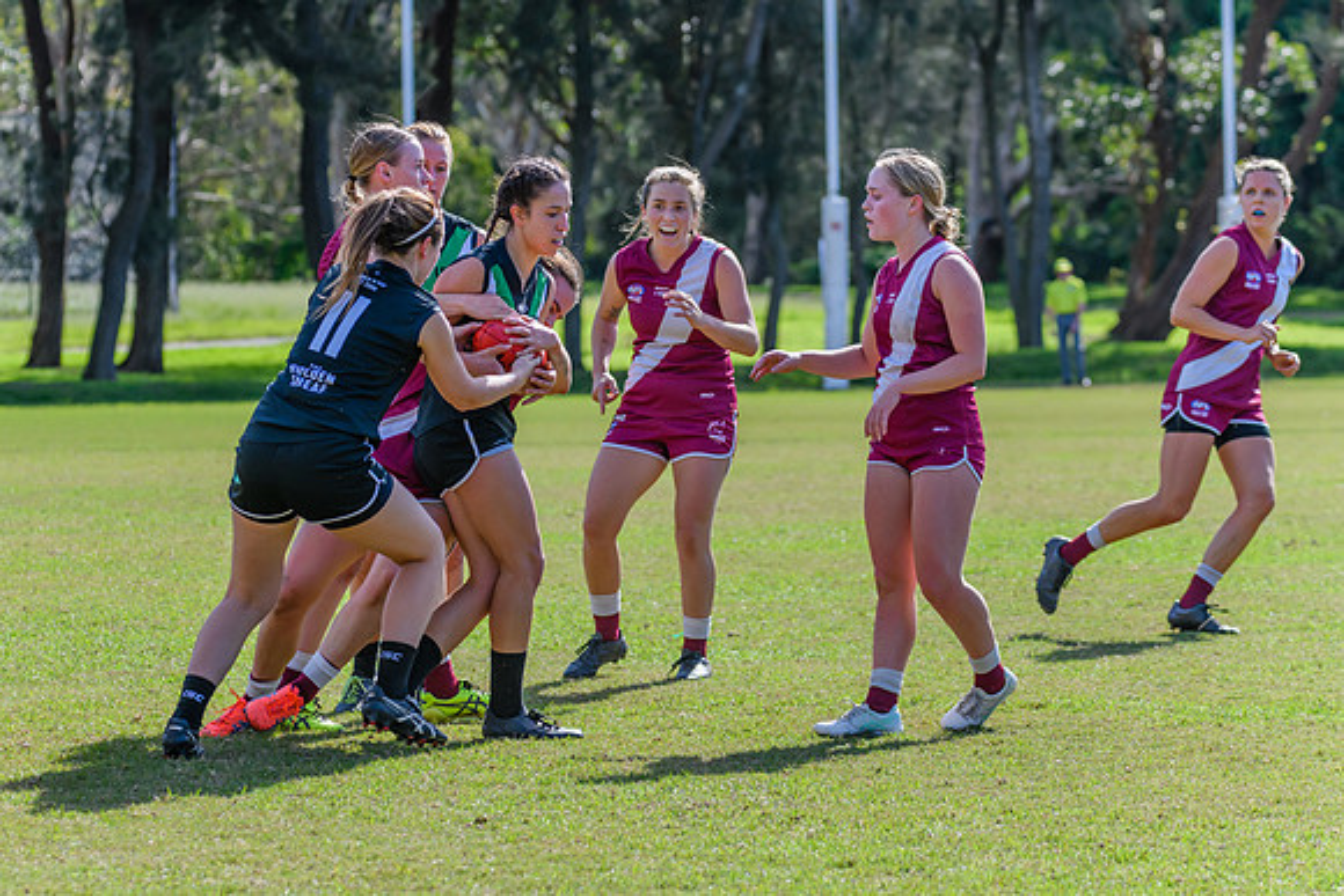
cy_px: 490
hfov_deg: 9.9
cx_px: 527
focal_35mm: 207
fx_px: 7721
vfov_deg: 6.6
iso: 800
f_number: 7.1
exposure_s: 1/1250
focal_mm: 170
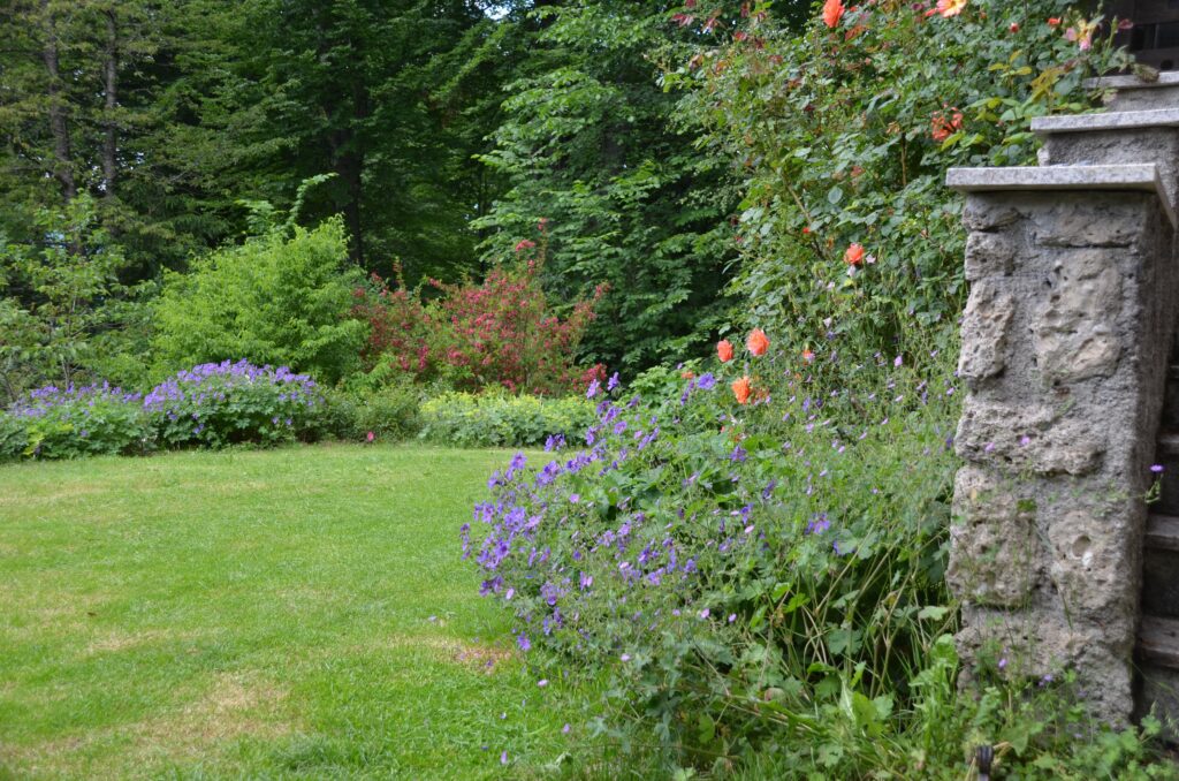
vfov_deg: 34.1
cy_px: 390
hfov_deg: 49.6
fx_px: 1274
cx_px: 590
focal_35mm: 39
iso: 200
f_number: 6.3
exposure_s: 1/160
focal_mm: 26
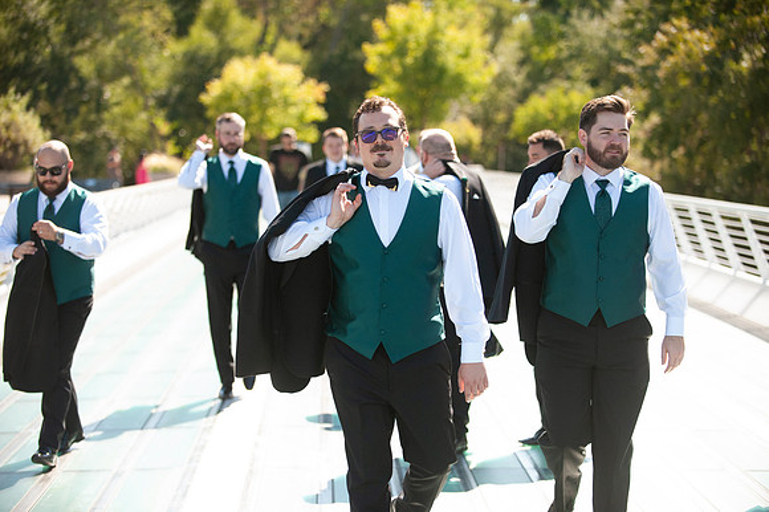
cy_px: 256
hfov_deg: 21.5
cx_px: 384
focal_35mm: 95
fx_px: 2028
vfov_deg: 14.4
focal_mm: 95
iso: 2000
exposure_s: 1/8000
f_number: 2.8
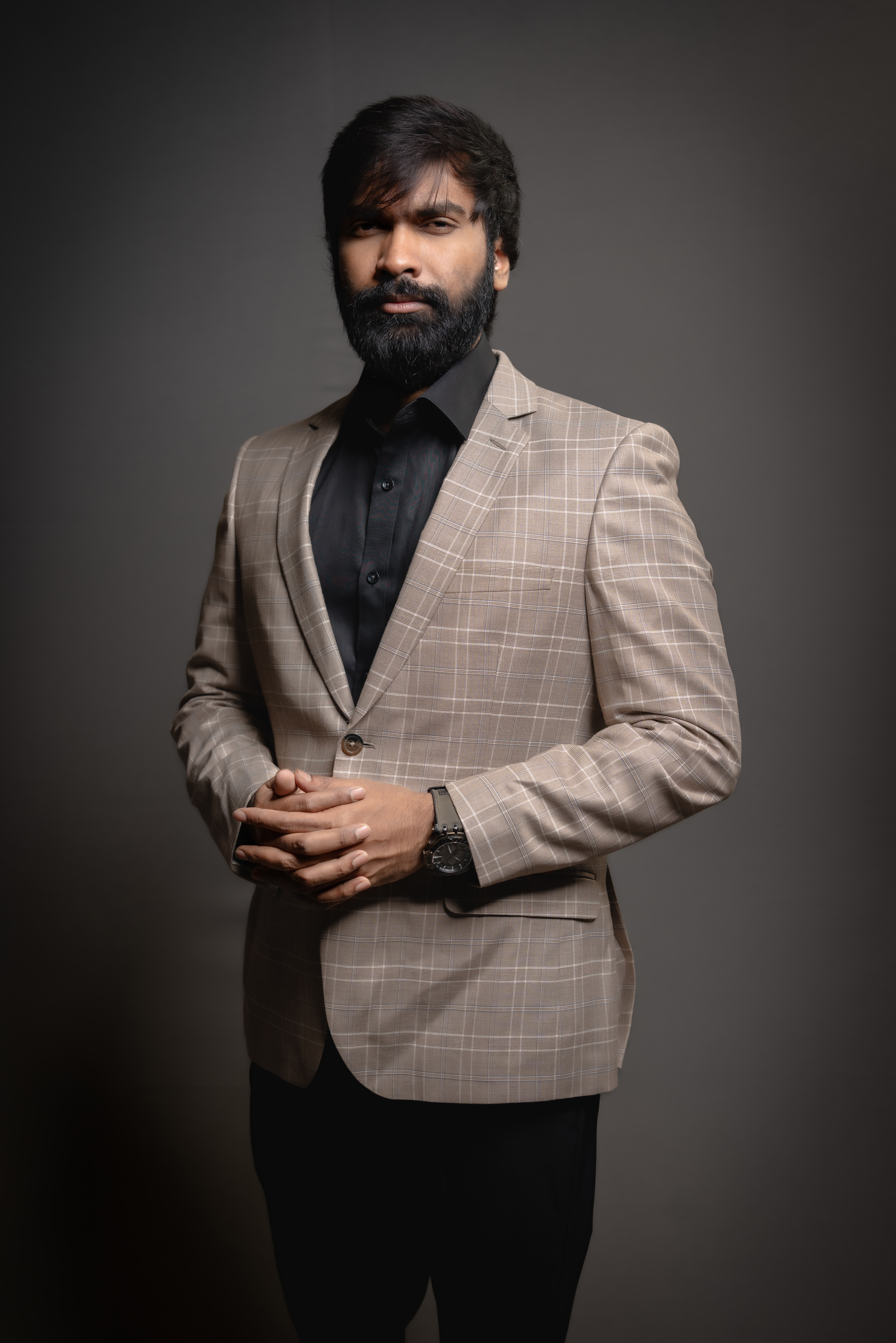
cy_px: 672
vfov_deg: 39.6
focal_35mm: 50
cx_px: 448
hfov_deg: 27.0
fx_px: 1866
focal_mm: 50
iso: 40
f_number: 3.5
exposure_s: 1/200
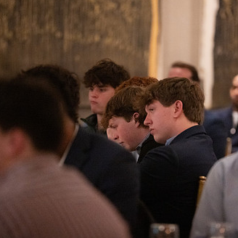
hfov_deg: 6.0
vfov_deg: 6.0
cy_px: 125
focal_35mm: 292
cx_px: 166
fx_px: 2271
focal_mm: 194
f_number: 2.8
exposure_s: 1/320
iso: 12800
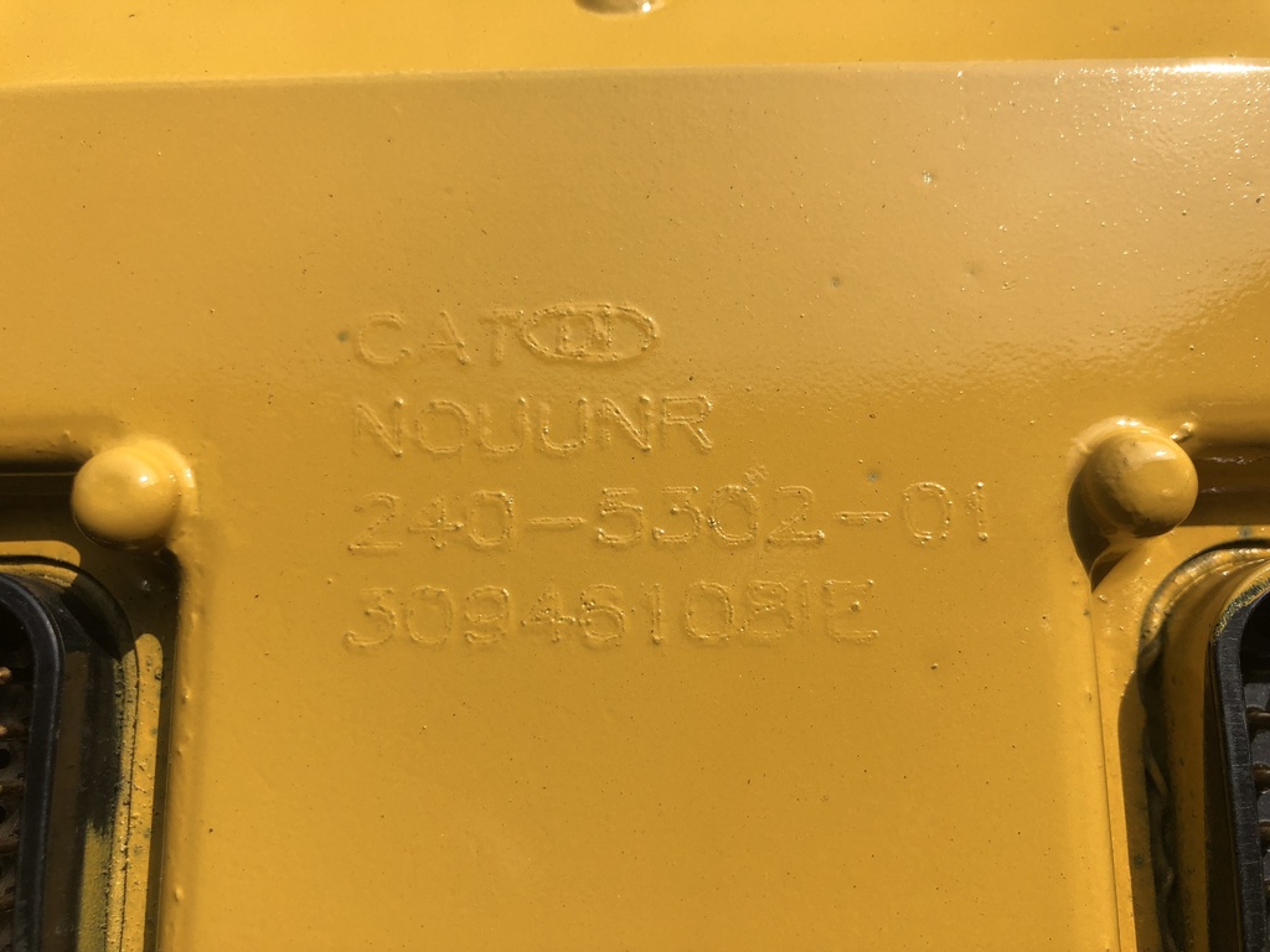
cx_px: 635
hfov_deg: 63.4
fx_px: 1027
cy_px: 476
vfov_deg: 49.7
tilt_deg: -78.0
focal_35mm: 28
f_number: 1.8
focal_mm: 4
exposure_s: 1/2825
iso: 20
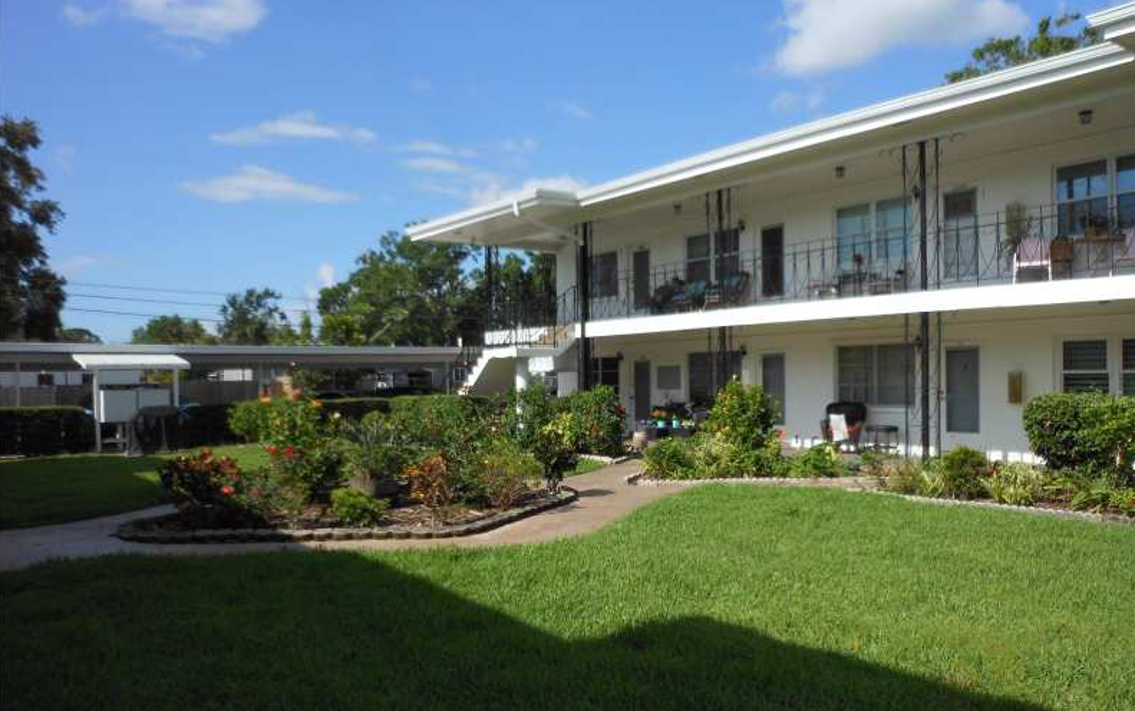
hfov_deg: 62.9
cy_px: 401
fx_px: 928
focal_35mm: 30
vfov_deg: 41.8
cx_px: 568
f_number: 3.7
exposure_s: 1/800
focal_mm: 5
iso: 80
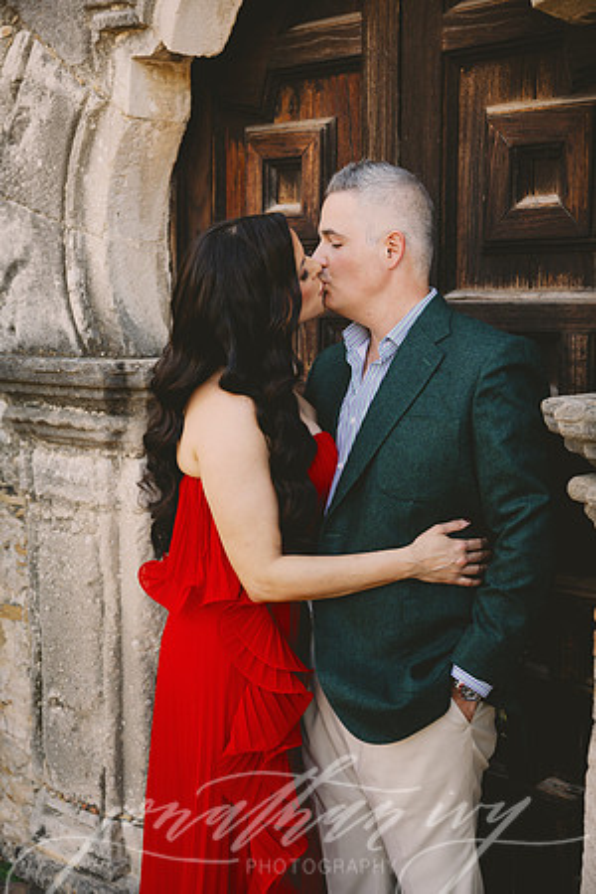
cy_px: 447
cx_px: 298
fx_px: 1167
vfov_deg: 41.9
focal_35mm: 47
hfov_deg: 28.6
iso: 160
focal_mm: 47
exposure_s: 1/250
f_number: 3.2
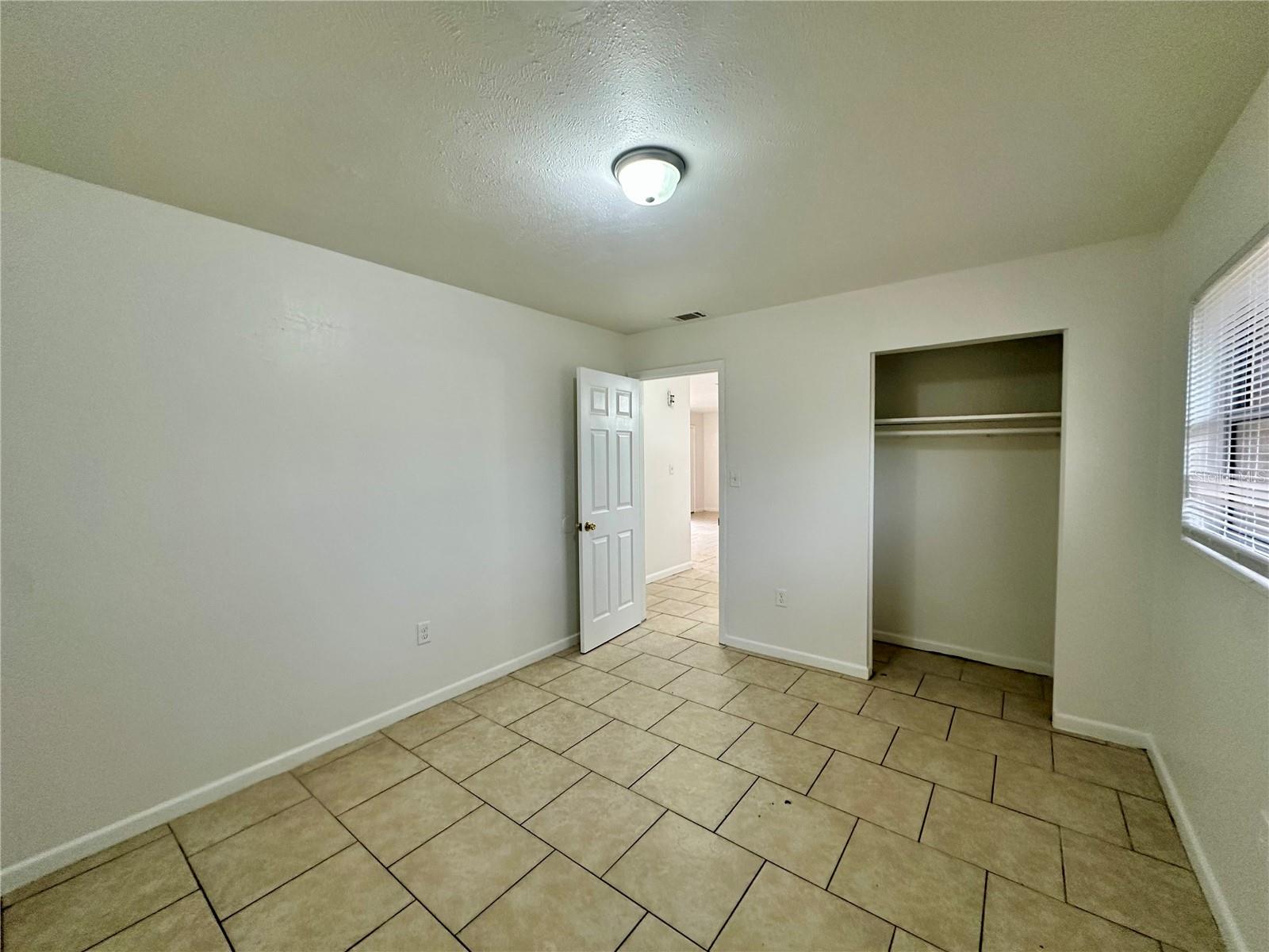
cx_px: 634
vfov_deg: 85.7
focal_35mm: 14
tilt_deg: -1.9
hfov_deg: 102.1
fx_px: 513
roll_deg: +1.3
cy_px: 476
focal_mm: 2.22
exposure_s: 1/60
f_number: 2.2
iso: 160
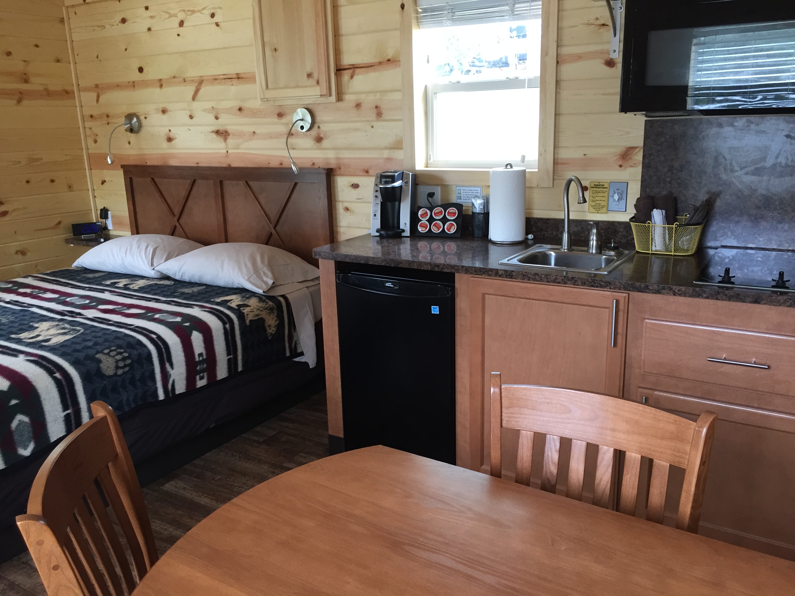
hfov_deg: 61.7
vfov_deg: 48.2
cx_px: 398
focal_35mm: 29
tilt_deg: -13.5
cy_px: 298
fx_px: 666
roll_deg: +2.3
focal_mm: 4.15
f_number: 2.2
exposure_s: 1/30
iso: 50
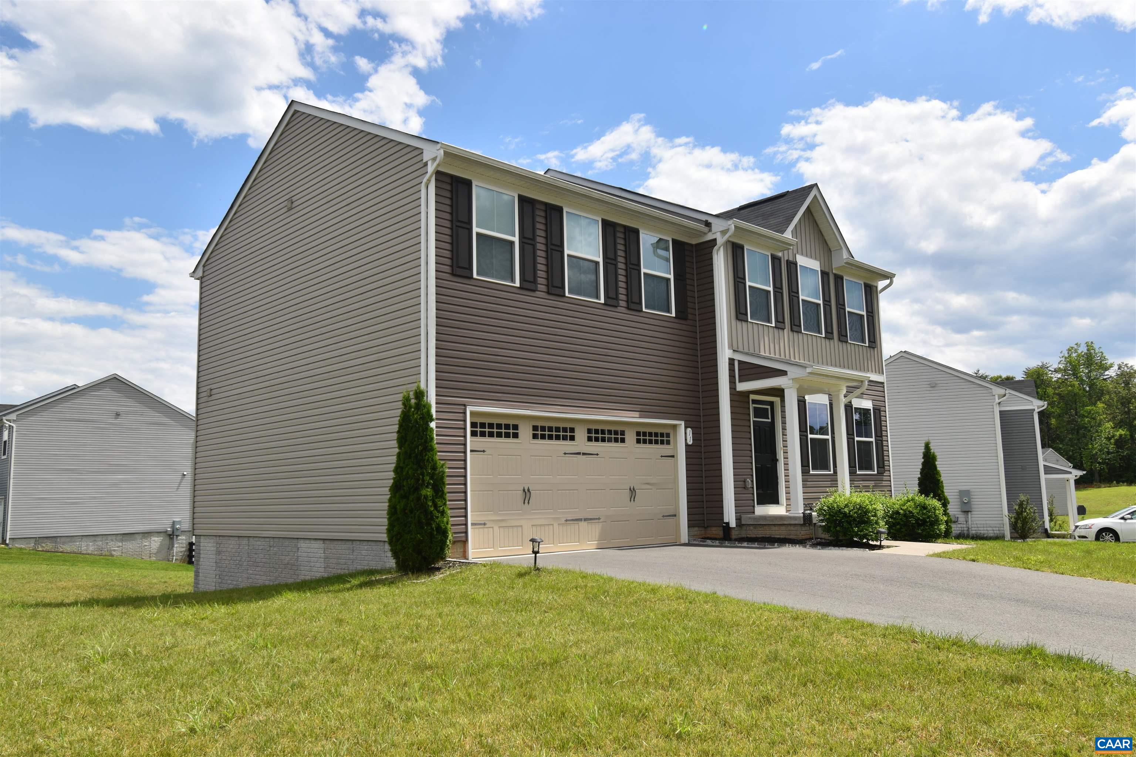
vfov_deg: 47.9
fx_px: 852
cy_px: 378
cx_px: 568
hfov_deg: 67.4
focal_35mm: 27
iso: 100
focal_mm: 18
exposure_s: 1/320
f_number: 9
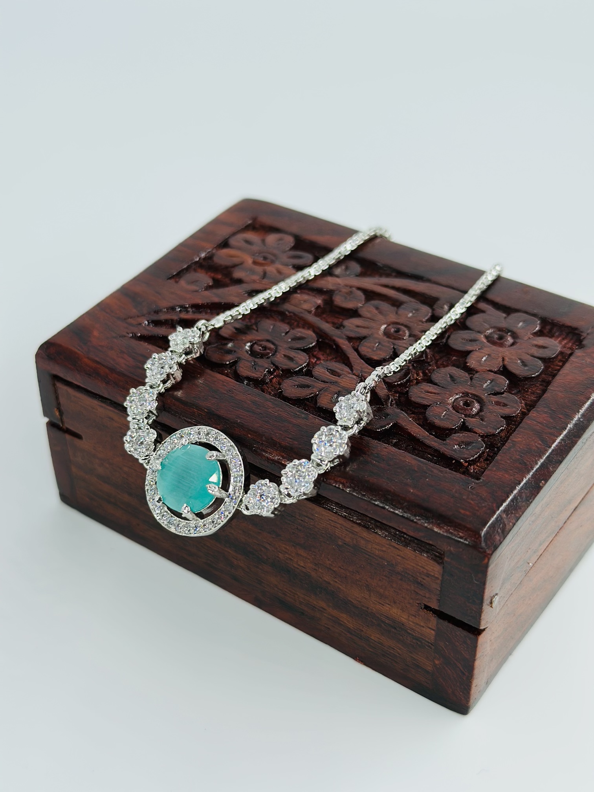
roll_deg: -2.3
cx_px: 297
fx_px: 1098
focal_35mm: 48
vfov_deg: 39.7
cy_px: 396
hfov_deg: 30.3
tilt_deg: -36.6
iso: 80
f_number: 1.78
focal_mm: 6.86
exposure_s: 1/690
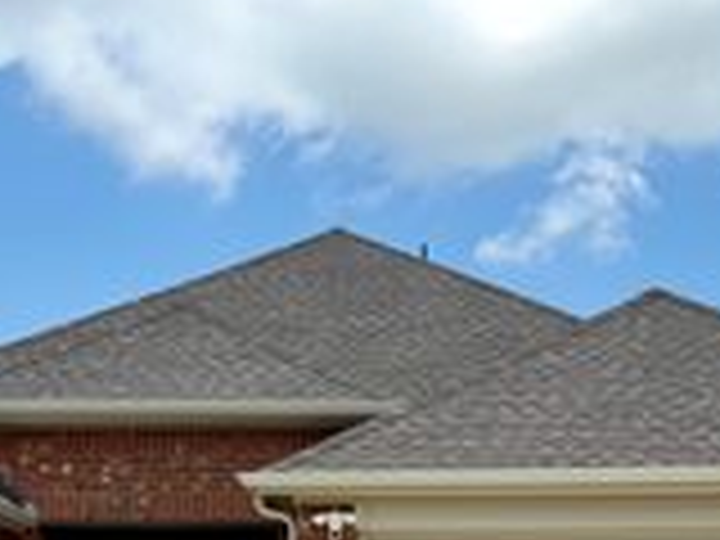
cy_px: 790
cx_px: 328
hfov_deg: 26.0
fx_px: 1560
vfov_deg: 17.8
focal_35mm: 75
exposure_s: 1/6173
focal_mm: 6.76
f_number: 1.78
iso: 80
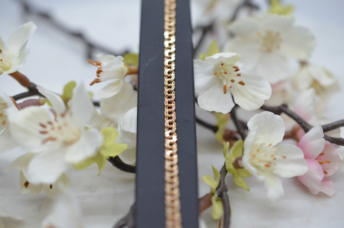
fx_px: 572
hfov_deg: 33.5
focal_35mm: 60
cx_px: 172
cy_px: 114
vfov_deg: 22.5
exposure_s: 1/2500
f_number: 4
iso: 2500
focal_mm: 40
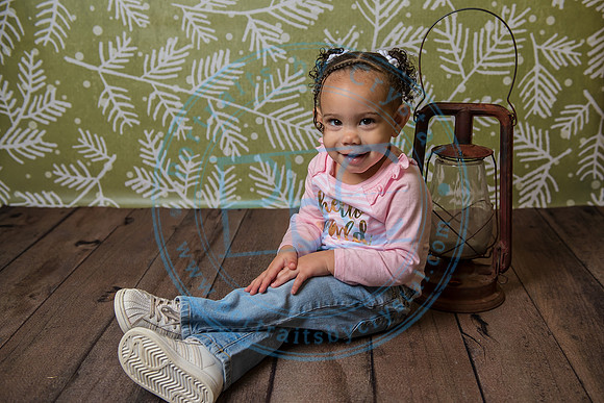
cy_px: 188
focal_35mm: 41
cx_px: 326
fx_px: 694
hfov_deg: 47.0
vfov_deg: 32.4
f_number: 4
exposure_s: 1/200
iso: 200
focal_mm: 38
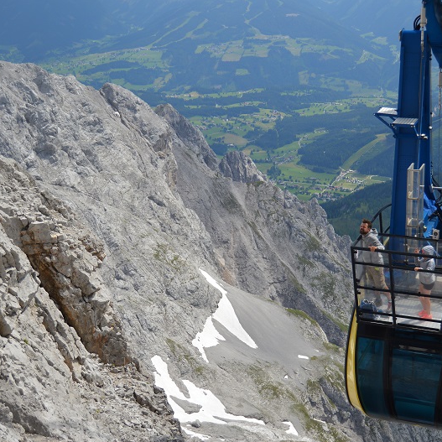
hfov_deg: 29.5
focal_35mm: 58
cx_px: 271
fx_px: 838
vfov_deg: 29.6
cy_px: 221
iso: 100
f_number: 4.2
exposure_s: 1/400
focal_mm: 30
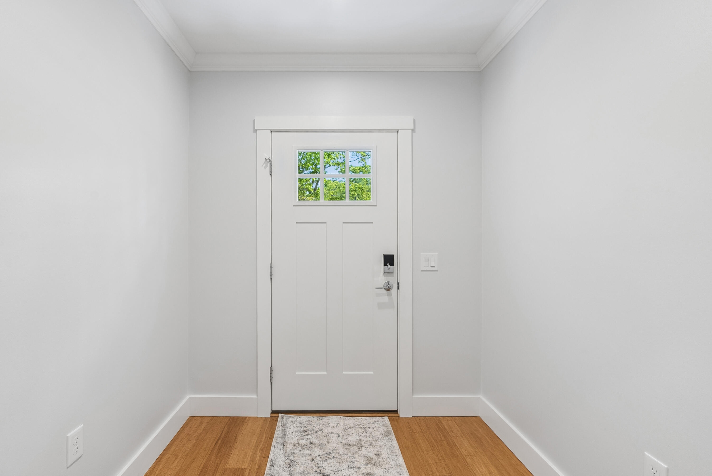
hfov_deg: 96.7
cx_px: 356
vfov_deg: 73.8
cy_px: 238
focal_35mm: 16
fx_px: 317
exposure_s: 1/50
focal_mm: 16
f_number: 7.1
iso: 320
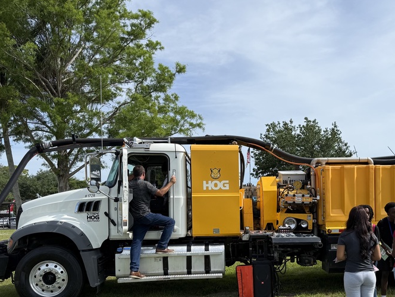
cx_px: 264
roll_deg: +0.6
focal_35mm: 37
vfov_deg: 38.0
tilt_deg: -0.3
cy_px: 212
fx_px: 422
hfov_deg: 49.3
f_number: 1.78
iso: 80
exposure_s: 1/4673
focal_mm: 6.76
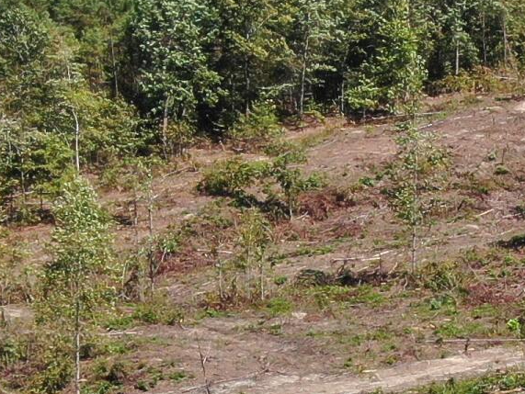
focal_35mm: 189
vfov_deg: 7.9
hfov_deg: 10.3
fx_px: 2868
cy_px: 309
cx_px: 664
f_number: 3.3
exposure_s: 1/800
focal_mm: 6.21
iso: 100
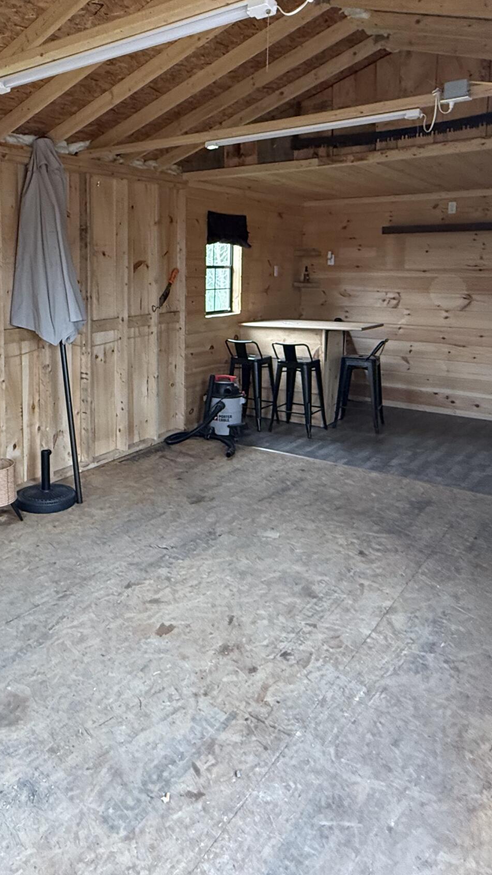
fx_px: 626
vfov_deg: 68.9
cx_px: 135
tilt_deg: -5.8
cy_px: 332
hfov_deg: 41.8
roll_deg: -0.3
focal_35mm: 27
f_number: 2.2
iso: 320
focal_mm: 2.22
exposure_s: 1/99
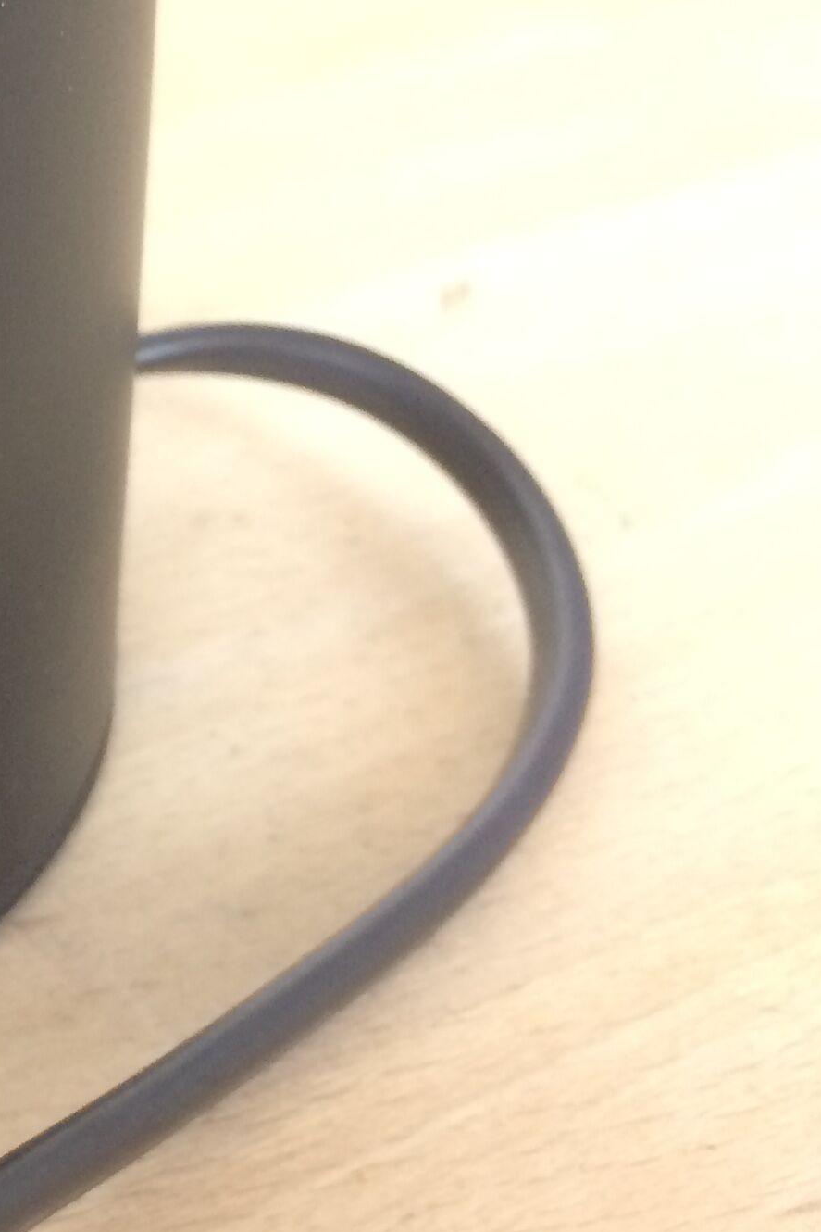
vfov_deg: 27.0
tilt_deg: -27.4
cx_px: -597
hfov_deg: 16.0
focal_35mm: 74
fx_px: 2531
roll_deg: +3.1
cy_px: 319
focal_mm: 4.15
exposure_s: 1/33
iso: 200
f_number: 2.2
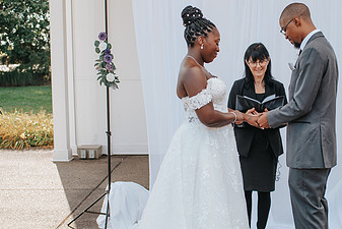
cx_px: 250
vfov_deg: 21.6
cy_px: 137
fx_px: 599
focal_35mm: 63
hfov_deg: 31.4
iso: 100
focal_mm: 35
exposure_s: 1/640
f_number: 2.8
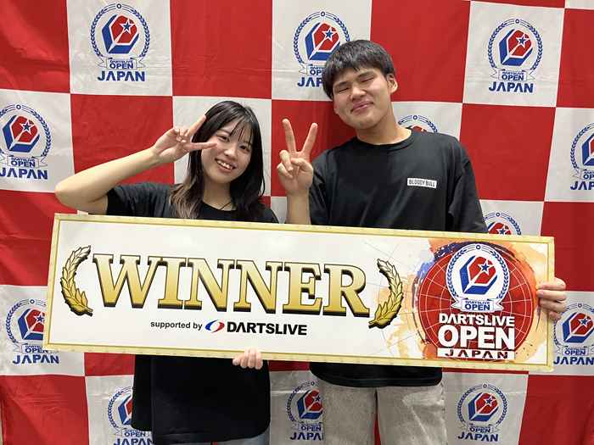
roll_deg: -1.8
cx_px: 297
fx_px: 446
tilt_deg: -10.5
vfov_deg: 53.1
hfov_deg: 67.3
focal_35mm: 26
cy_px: 222
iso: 250
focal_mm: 5.1
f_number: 1.6
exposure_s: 1/60
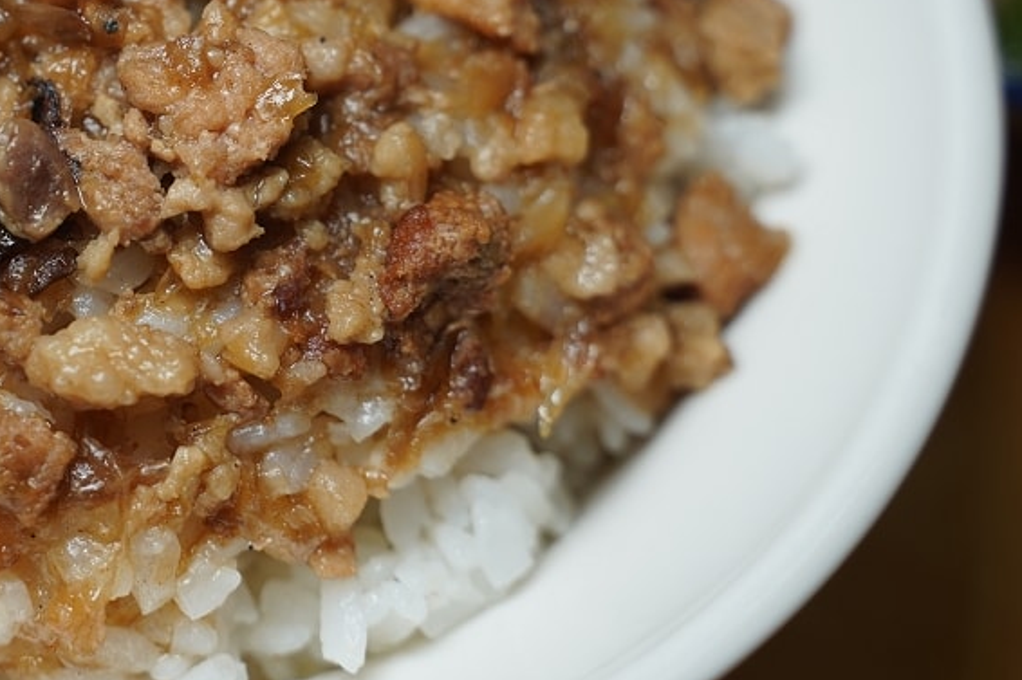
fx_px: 2469
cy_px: 148
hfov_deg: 22.8
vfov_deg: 15.6
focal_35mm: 87
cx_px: 92
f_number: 4.5
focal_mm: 41
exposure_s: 1/80
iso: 100
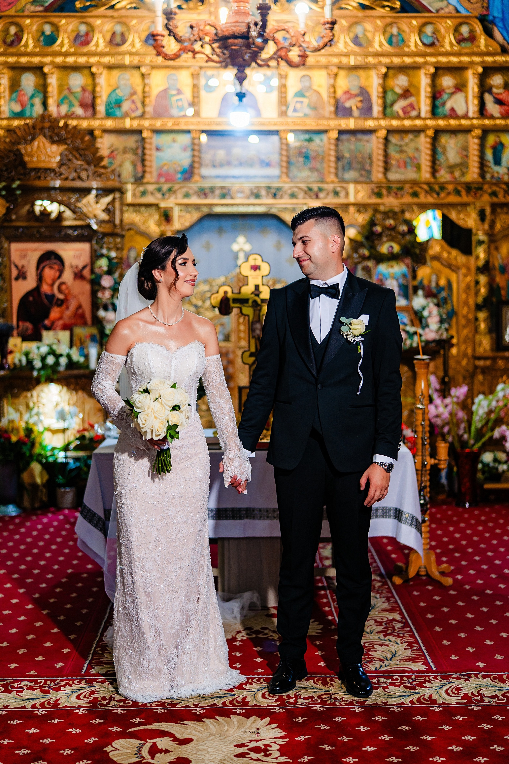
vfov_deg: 39.6
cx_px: 254
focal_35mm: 50
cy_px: 382
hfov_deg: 27.0
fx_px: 1060
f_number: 1.4
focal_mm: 50
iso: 500
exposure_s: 1/250
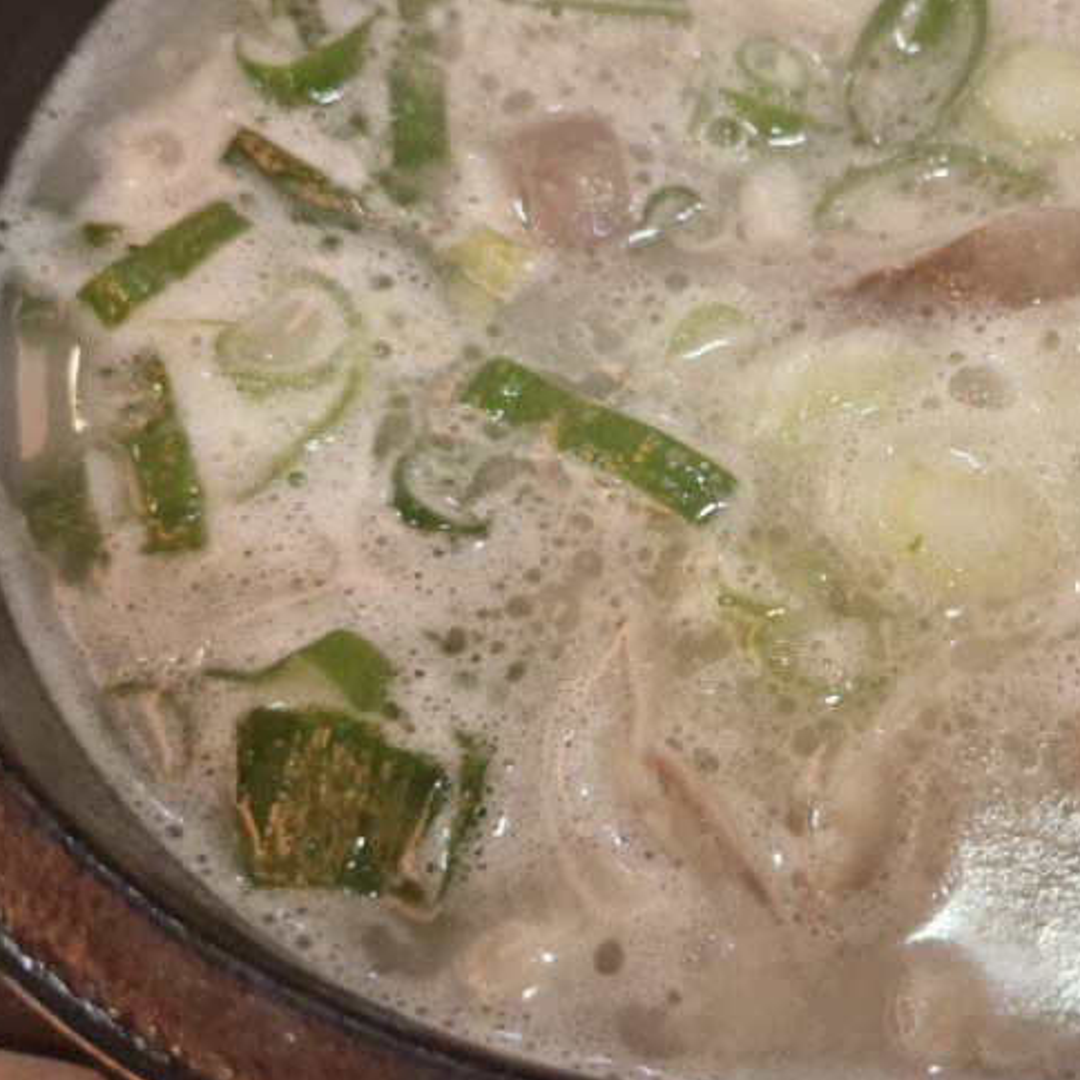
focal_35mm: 43
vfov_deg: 39.1
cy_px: 462
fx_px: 1518
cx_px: 879
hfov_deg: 37.6
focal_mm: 5.54
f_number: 1.8
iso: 640
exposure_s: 1/120
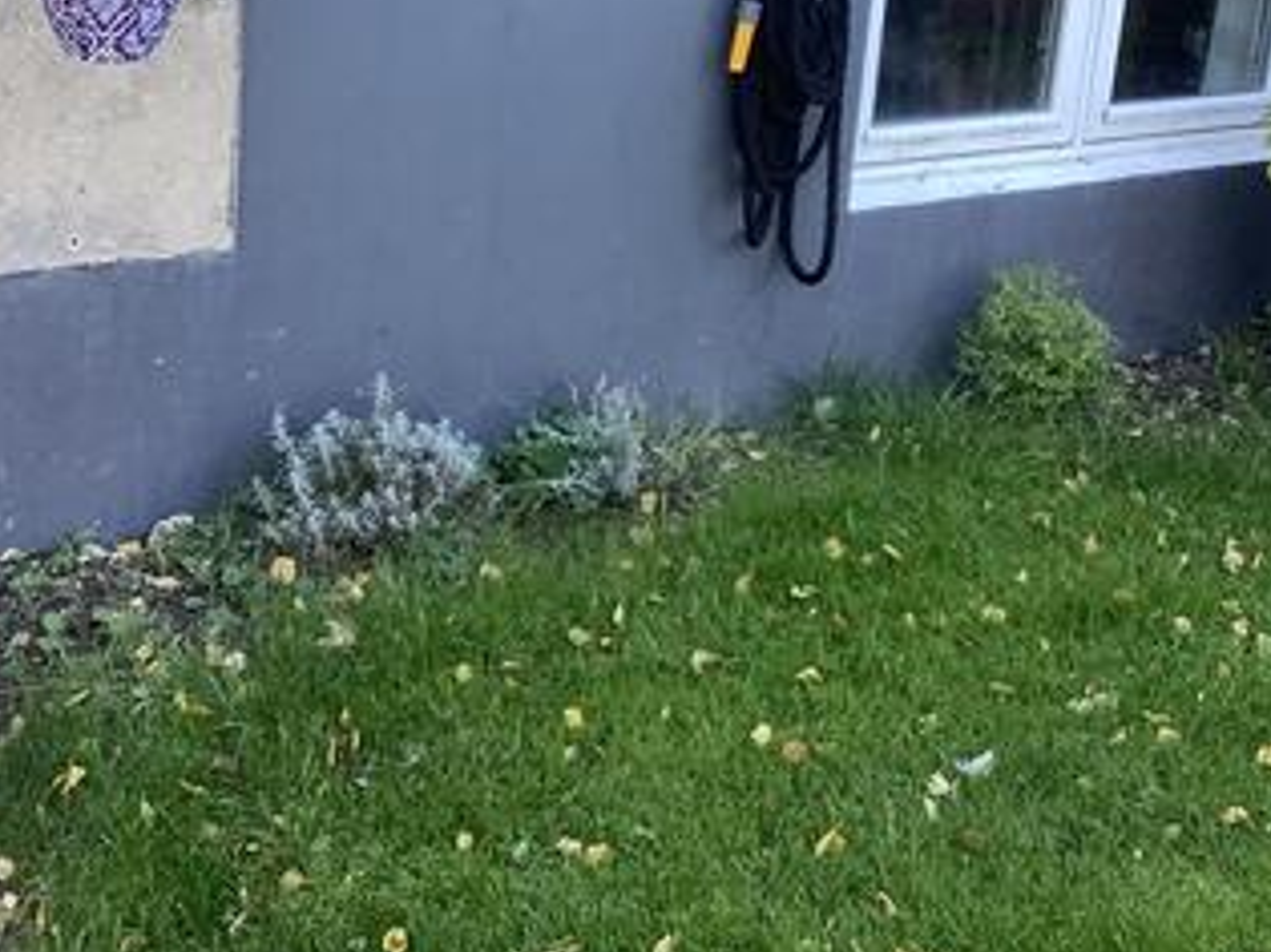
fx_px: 2165
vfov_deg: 24.3
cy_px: 165
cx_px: 553
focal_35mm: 59
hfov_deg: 32.7
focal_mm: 3.3
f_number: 2.4
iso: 50
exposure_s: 1/120
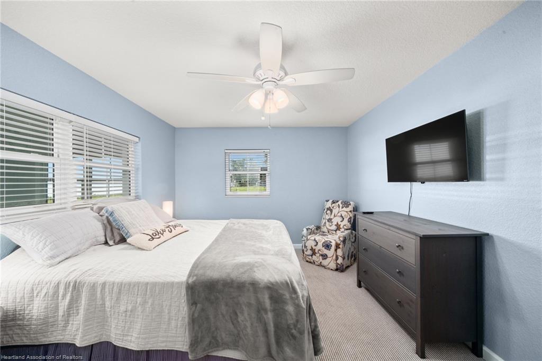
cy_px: 180
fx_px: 181
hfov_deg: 112.6
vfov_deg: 90.0
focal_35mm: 12
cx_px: 271
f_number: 11
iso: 400
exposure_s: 1/5
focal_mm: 12
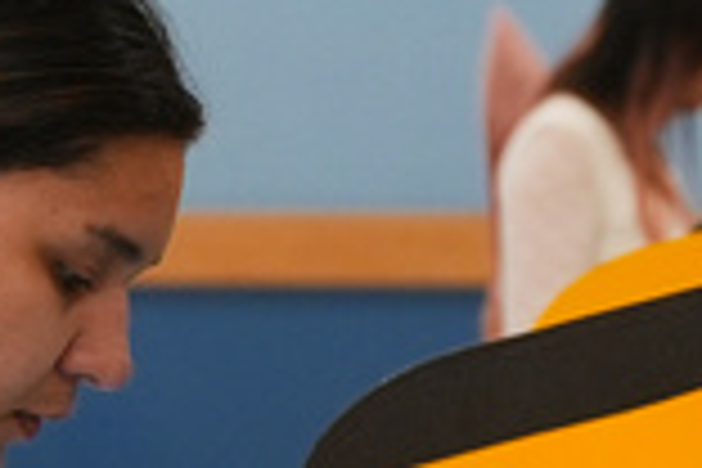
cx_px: 1413
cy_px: 608
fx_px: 5128
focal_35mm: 263
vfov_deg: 5.2
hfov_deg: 7.5
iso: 500
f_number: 2.8
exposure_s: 1/250
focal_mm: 40
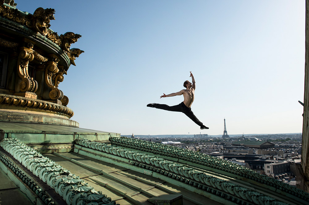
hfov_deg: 73.8
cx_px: 154
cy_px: 102
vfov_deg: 53.1
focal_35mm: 24
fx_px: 206
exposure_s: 1/250
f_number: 16
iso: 200
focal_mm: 24
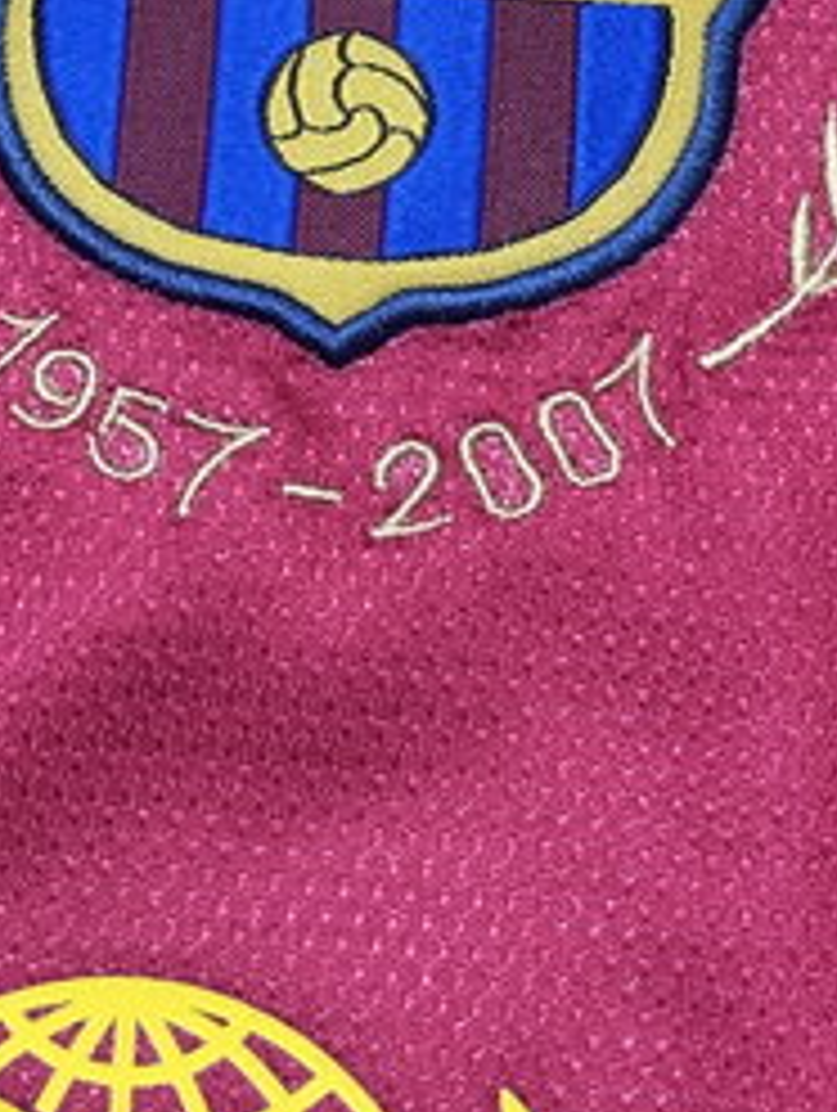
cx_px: 441
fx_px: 3602
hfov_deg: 13.3
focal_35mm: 112
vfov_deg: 17.1
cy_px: -34
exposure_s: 1/33
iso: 250
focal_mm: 5.96
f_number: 1.6
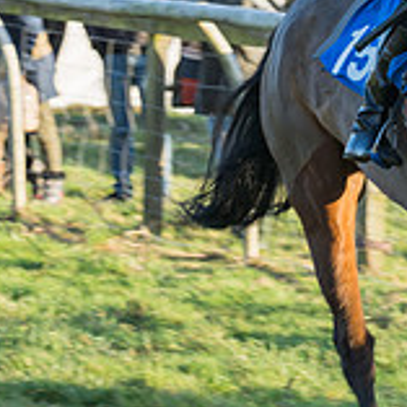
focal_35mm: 558
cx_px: 639
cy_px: 0
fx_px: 7423
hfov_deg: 3.1
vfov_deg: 3.1
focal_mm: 131
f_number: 5.6
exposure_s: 1/200
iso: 200
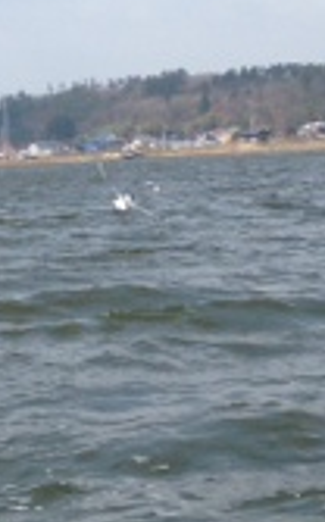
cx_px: 81
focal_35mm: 134
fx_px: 1904
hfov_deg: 9.7
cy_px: 200
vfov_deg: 15.6
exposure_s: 1/1869
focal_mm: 4.13
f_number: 2.4
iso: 50
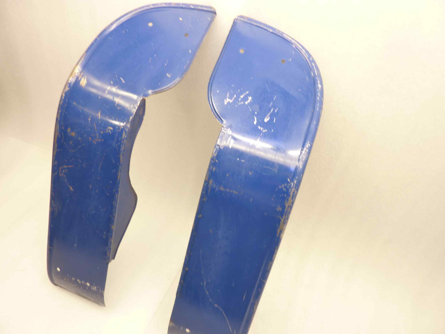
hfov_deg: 69.4
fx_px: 321
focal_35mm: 25
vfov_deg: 54.9
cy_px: 167
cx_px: 222
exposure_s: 1/8
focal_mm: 4.1
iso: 125
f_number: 3.3
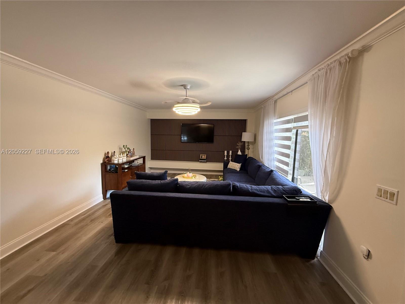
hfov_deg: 102.1
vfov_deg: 85.7
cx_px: 202
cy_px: 152
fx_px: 164
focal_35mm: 14
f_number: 2.2
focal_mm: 2.22
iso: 320
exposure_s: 1/60
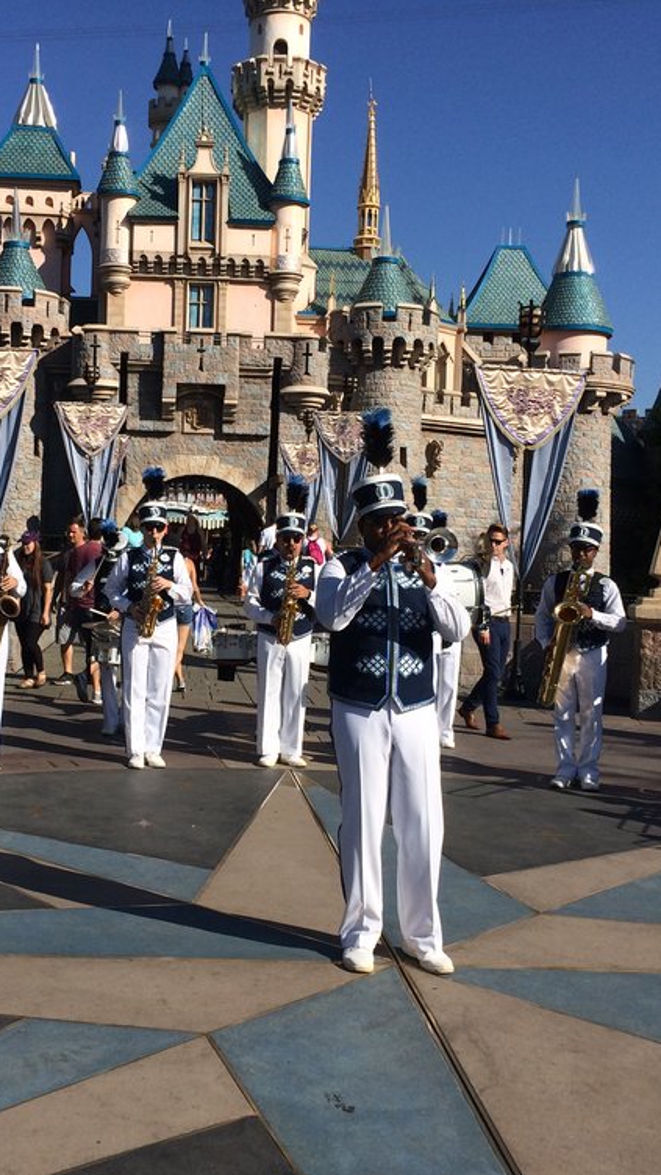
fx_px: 1340
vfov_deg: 47.4
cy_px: 598
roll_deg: -1.0
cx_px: 217
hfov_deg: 27.5
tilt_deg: -1.2
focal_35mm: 43
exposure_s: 1/3425
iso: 32
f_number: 2.2
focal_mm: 4.15
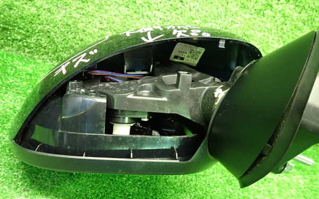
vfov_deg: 46.0
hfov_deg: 68.4
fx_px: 235
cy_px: 104
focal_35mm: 27
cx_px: 157
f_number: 2
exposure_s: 1/30
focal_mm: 4.5
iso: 800
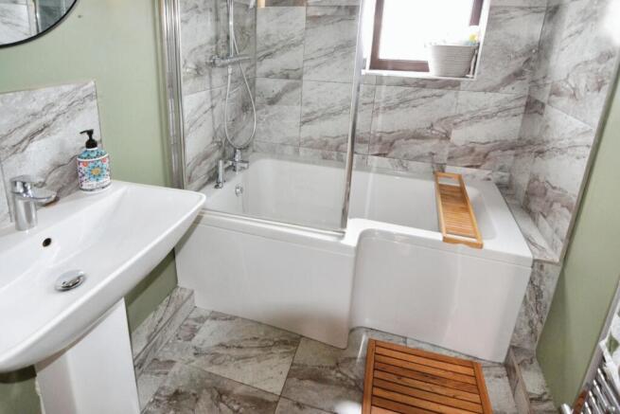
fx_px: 284
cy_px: 207
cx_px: 310
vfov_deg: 72.1
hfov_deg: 95.0
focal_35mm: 16
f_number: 2.8
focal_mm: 11
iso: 1100
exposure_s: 1/60
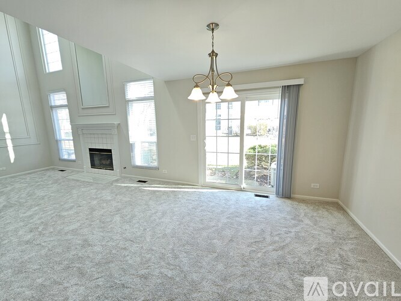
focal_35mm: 13
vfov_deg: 89.9
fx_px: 151
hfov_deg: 106.2
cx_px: 200
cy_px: 150
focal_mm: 2.2
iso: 80
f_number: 2.2
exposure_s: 1/60
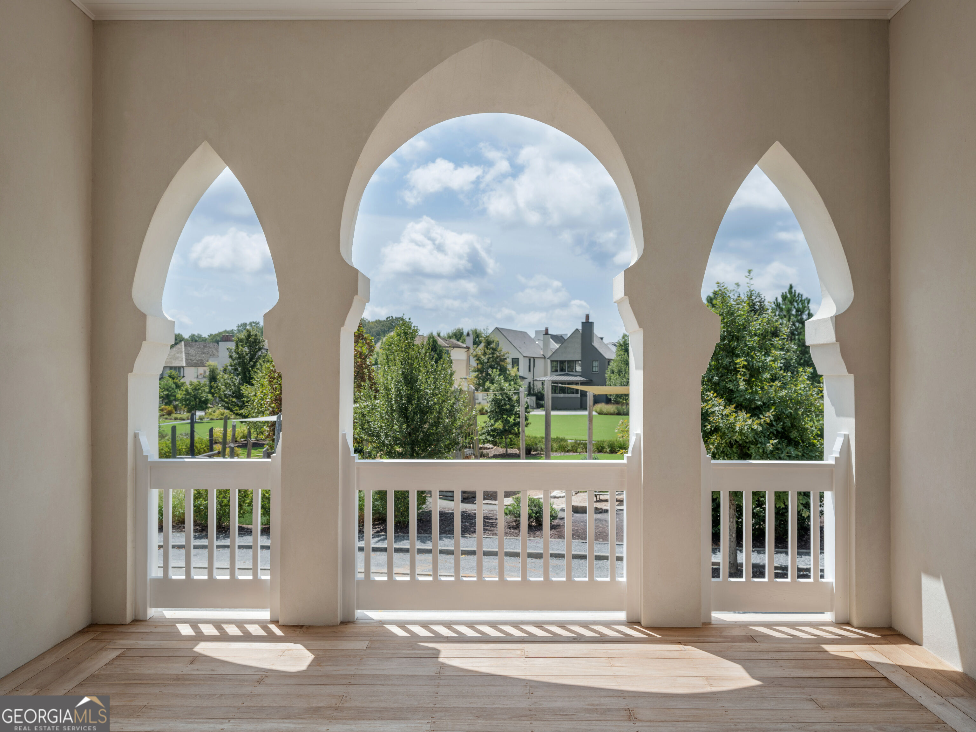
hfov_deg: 61.7
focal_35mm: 29
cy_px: 366
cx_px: 488
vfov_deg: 48.2
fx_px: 818
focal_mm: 36.2
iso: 100
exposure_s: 1/200
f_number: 8
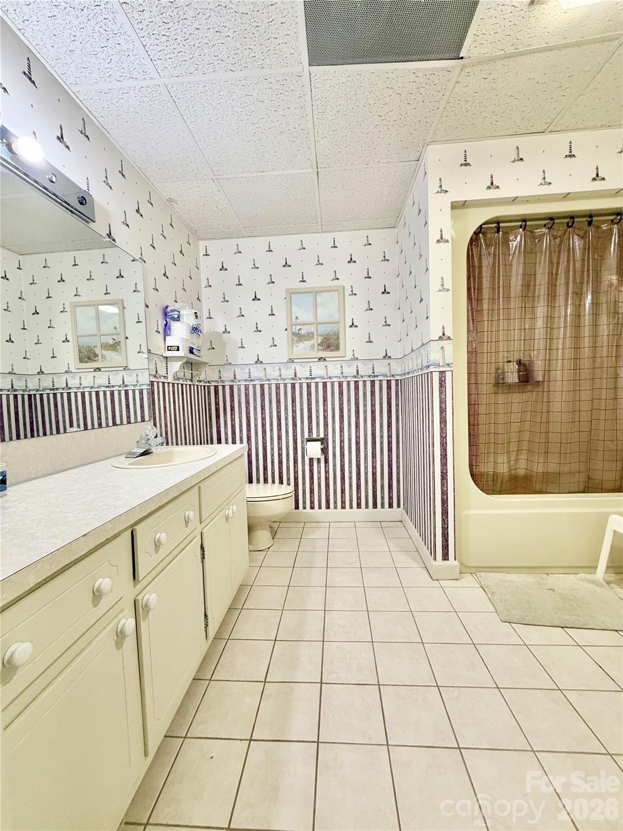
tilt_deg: -3.2
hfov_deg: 85.7
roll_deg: +2.5
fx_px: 336
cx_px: 312
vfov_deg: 102.1
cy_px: 416
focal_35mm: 14
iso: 250
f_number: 2.2
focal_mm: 2.22
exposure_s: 1/60
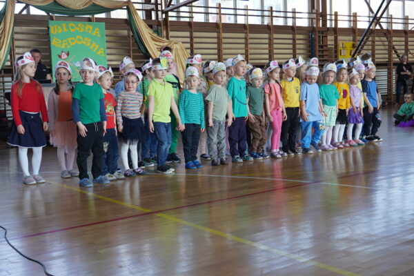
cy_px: 138
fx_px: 529
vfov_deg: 29.2
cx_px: 207
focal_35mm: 46
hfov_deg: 42.7
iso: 640
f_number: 4
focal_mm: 31
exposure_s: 1/160
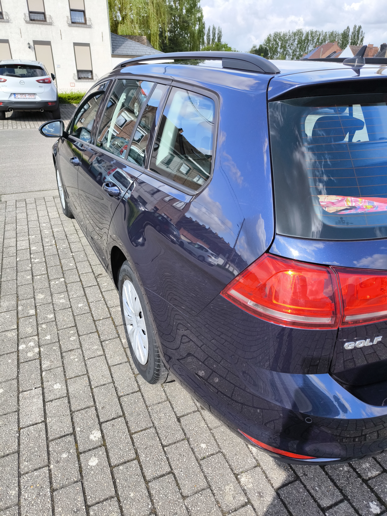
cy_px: 258
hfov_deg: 56.8
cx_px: 194
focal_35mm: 24
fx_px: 358
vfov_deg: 71.6
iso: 50
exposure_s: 1/1559
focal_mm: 6.92
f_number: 1.9
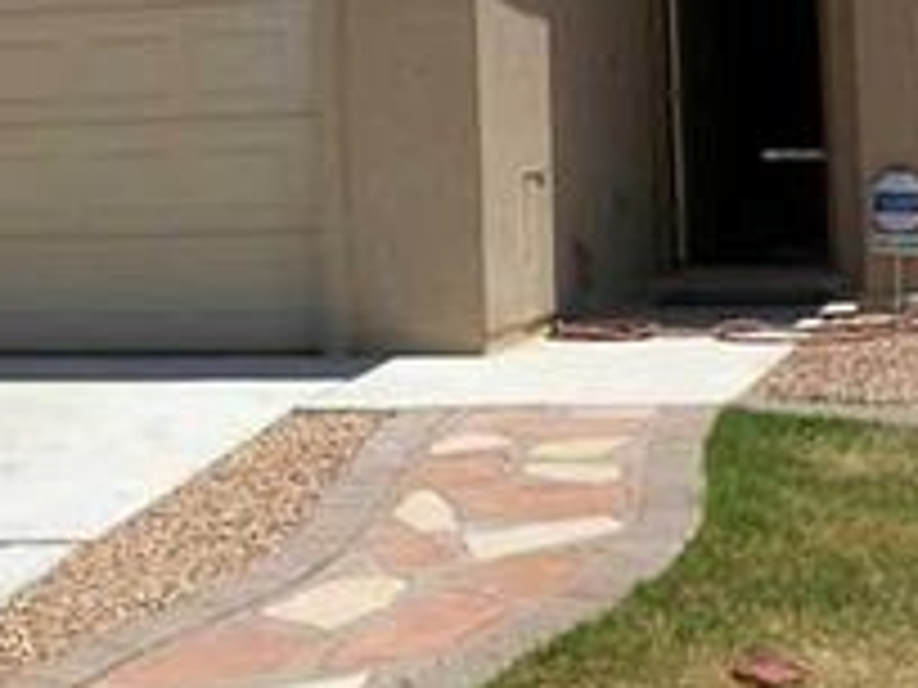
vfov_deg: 17.5
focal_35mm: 81
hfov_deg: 24.1
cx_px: 369
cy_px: -110
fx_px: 2148
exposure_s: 1/277
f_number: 7.1
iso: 64
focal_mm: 5.8
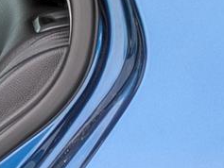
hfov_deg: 12.1
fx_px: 874
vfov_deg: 10.9
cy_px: 161
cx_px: -293
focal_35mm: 135
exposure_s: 1/987
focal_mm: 5.43
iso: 39
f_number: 1.89
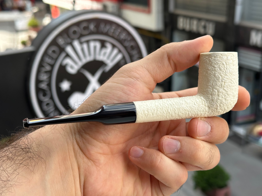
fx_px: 371
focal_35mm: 49
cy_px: 99
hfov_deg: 38.9
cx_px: 131
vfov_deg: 29.7
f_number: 1.78
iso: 64
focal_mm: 6.86
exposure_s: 1/773
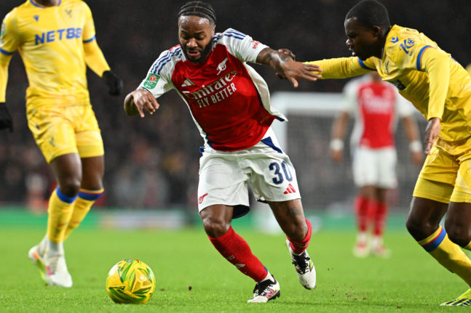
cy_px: 140
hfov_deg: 4.4
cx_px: 226
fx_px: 6069
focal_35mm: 464
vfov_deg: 3.0
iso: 4000
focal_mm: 400
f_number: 4
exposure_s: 1/1250
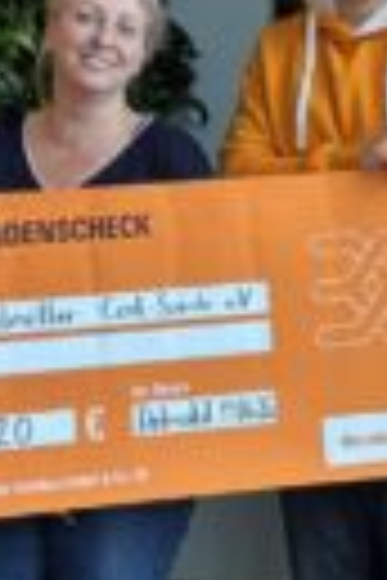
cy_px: 83
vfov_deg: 15.4
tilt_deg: -2.5
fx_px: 2128
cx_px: 310
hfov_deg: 10.4
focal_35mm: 132
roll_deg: +0.1
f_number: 1.6
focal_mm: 5.96
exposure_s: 1/100
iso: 100
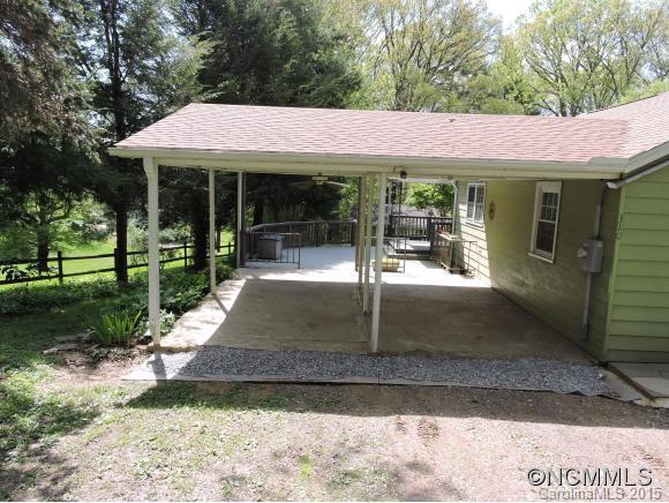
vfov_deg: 56.9
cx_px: 334
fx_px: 464
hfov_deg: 71.6
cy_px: 252
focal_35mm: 24
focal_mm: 4.3
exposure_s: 1/320
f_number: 3.3
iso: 100
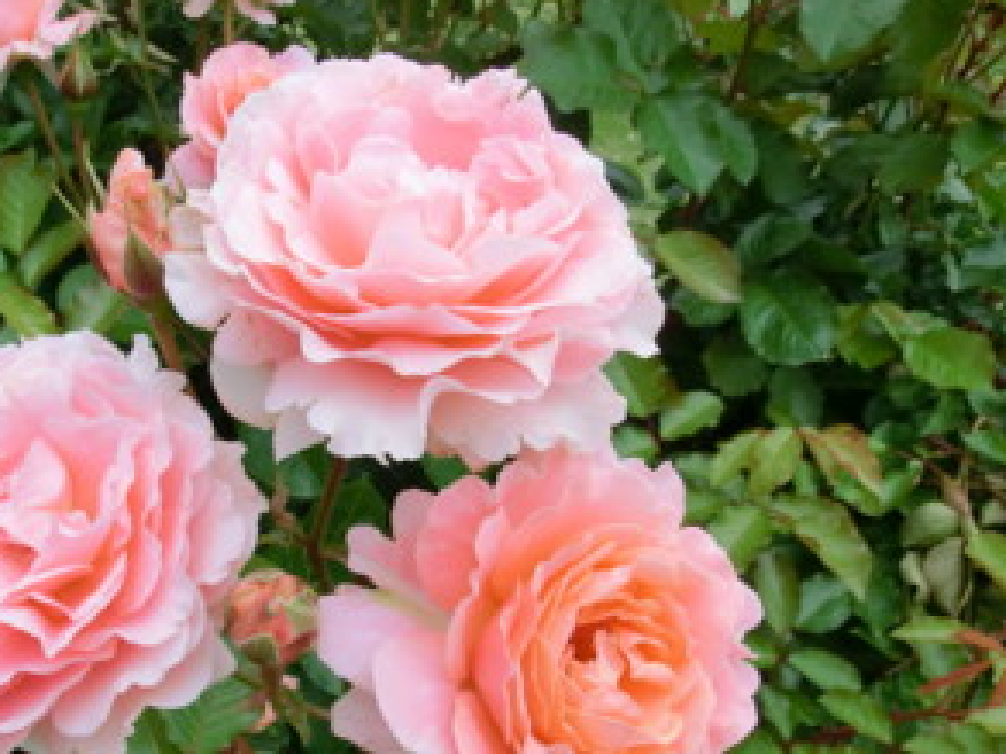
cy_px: 499
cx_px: 334
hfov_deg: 49.3
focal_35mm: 37
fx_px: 1075
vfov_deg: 38.3
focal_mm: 4.75
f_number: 8.4
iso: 80
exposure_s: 1/100
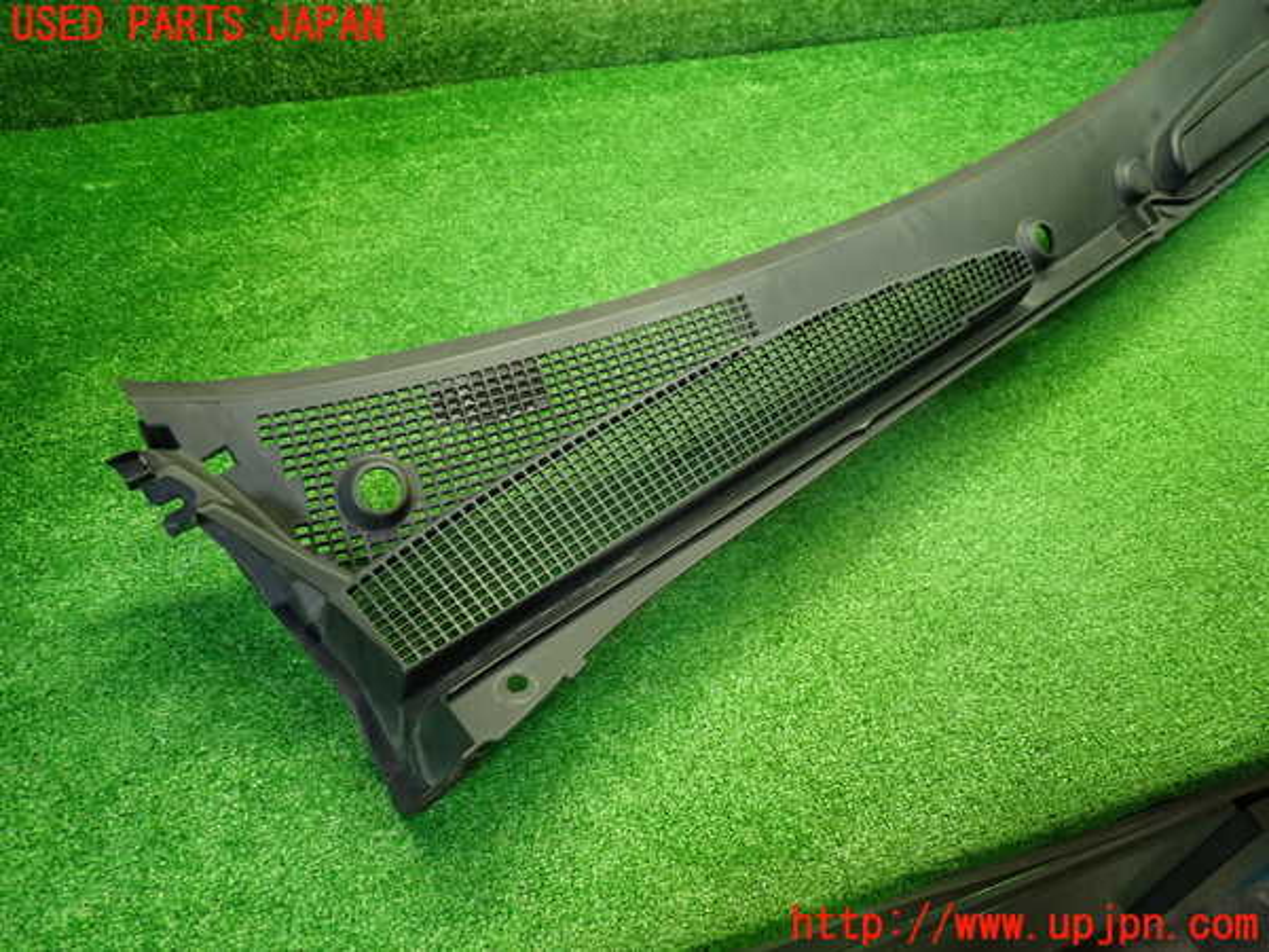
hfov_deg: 63.4
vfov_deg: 49.7
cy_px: 476
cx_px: 634
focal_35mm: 28
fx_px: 1026
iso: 250
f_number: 2.2
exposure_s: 1/30
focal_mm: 5.05
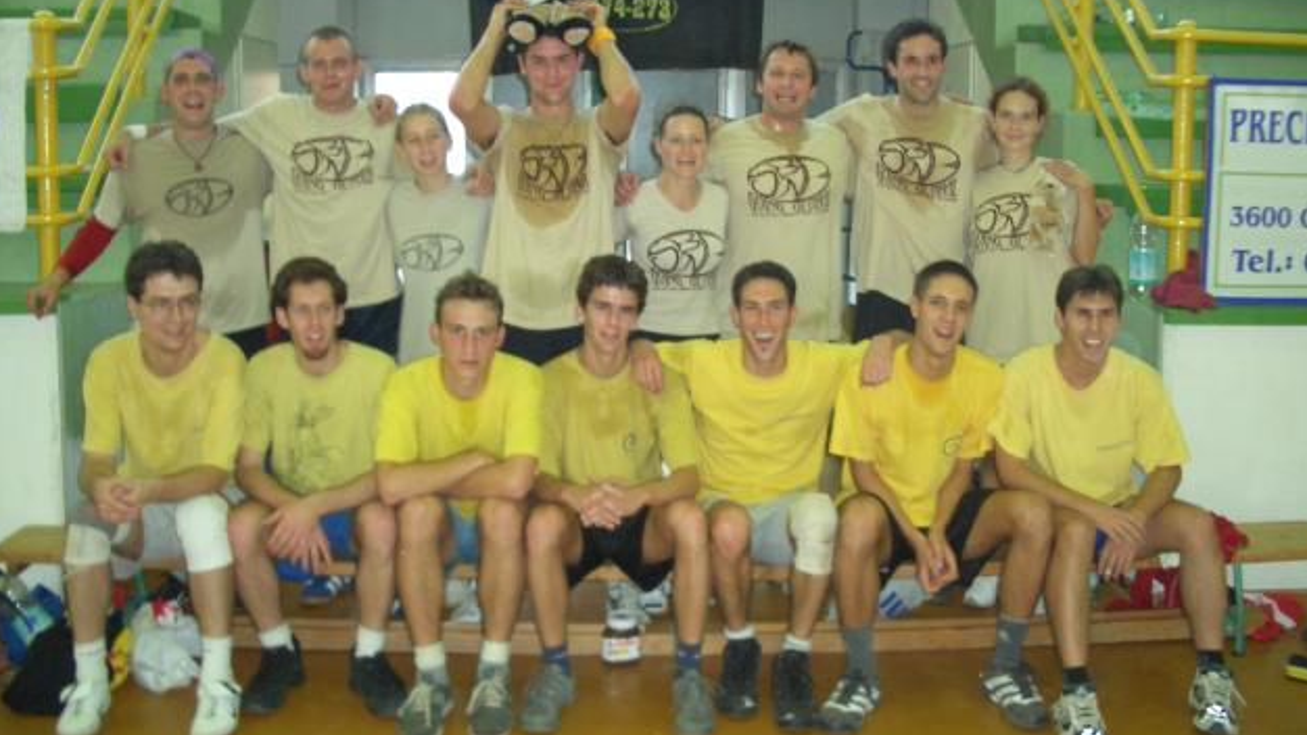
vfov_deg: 30.4
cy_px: 307
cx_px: 662
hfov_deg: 51.6
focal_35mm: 39
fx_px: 1351
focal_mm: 5.8
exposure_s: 1/60
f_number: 2.6
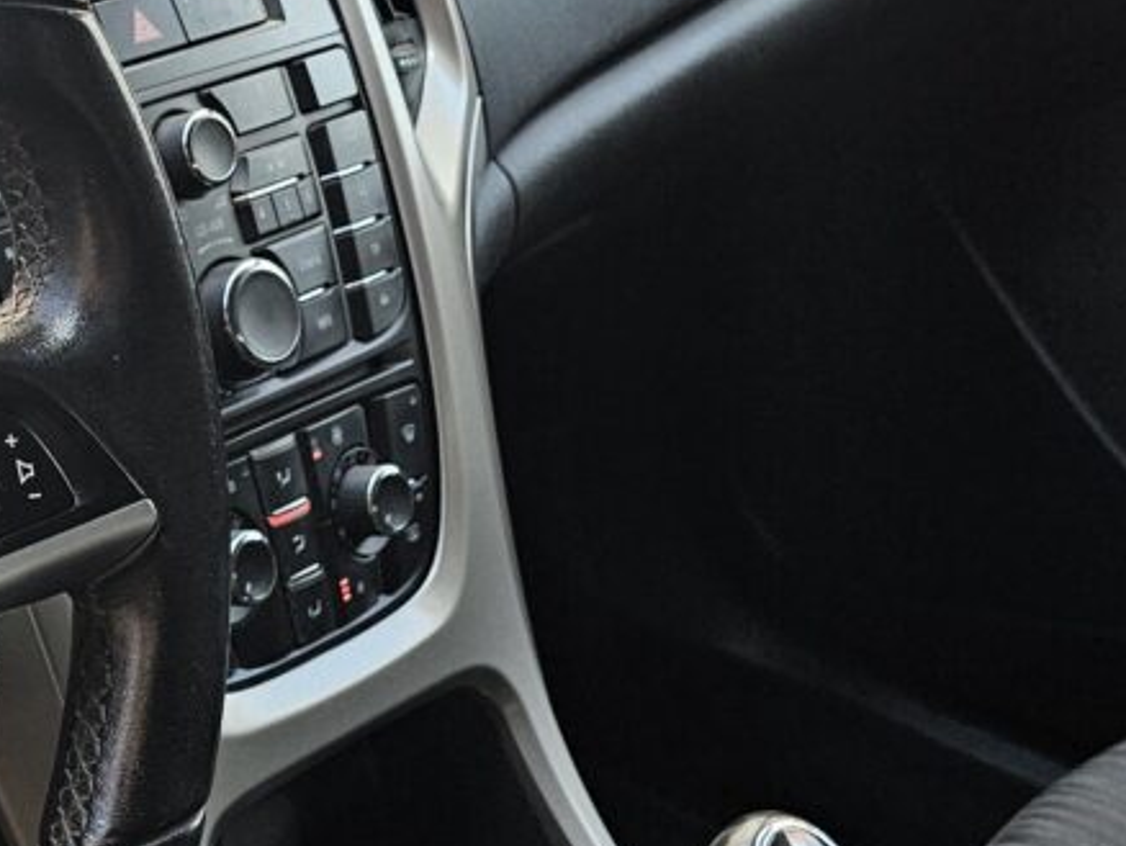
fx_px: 2734
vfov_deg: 17.6
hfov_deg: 21.9
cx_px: -141
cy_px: 309
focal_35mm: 84
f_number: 1.7
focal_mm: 6.3
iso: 50
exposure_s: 1/180
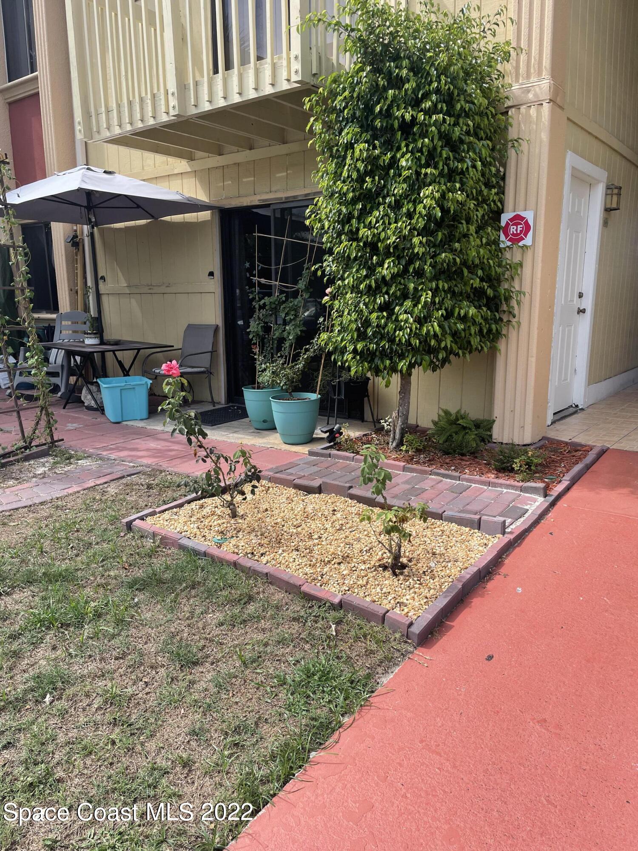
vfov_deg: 67.3
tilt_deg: -12.3
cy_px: 426
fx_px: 639
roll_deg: +1.3
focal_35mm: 26
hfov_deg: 53.1
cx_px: 319
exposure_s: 1/1350
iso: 32
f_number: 1.6
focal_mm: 4.2
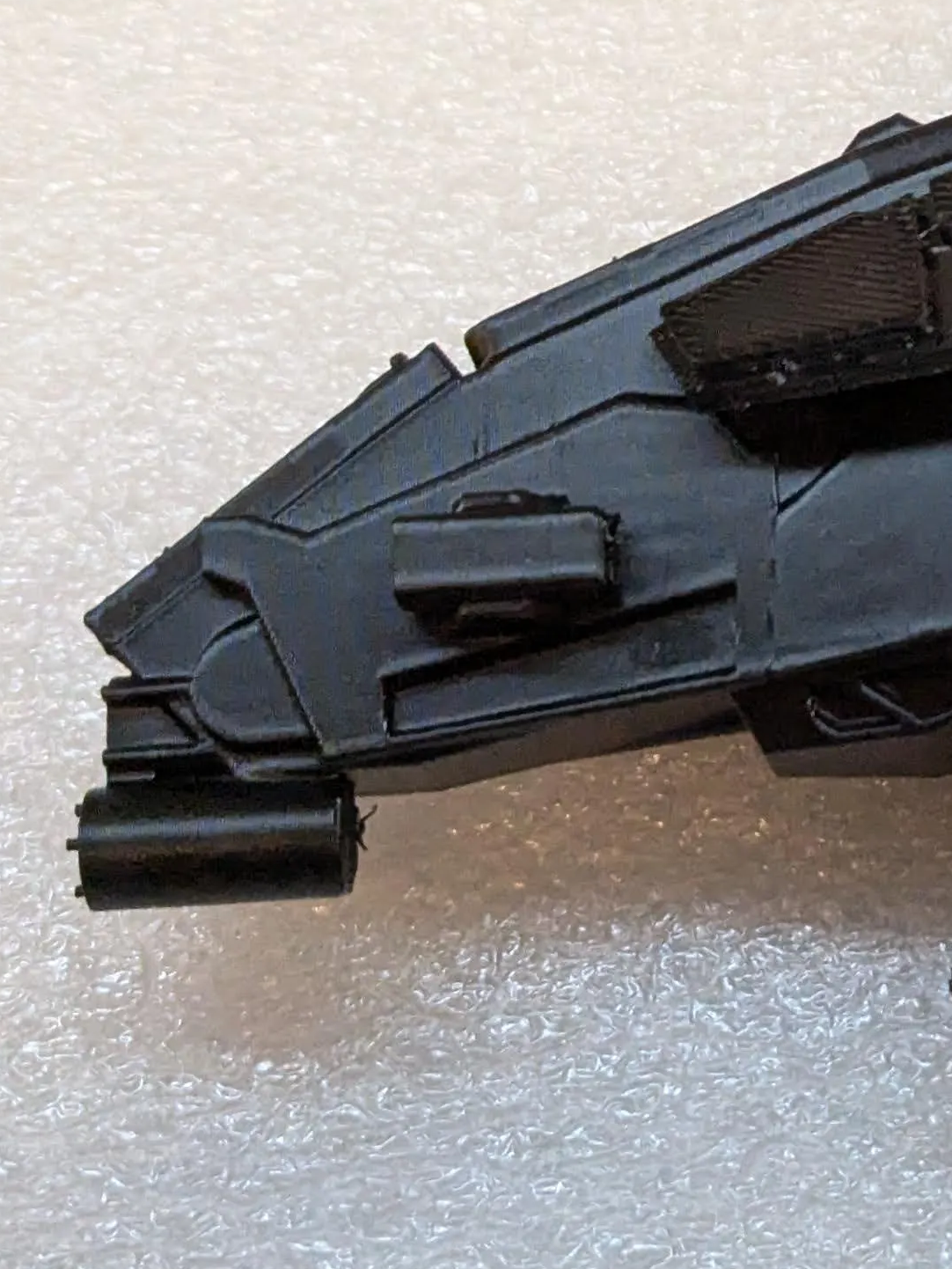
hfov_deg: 10.6
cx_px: 1332
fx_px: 4986
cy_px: 462
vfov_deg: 14.5
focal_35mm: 136
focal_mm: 6.81
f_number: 1.85
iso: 1213
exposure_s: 1/120
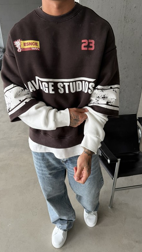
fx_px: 181
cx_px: 60
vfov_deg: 69.9
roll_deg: +2.2
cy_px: 125
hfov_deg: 42.8
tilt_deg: -30.0
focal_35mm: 27
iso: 125
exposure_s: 1/121
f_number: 1.78
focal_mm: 6.76
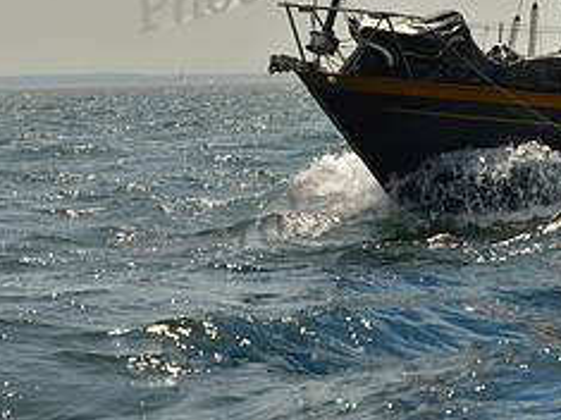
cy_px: 61
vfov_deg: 8.9
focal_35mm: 166
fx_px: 2689
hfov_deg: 11.8
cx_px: 597
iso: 200
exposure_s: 1/1250
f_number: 8
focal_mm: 70
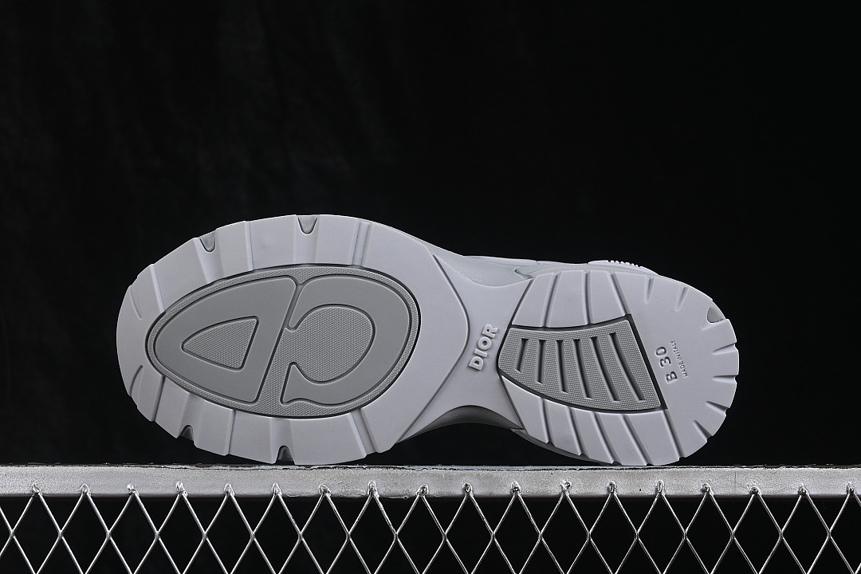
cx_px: 430
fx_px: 1794
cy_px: 287
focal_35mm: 75
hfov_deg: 27.0
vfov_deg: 18.2
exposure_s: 1/80
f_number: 8
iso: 160
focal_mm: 50
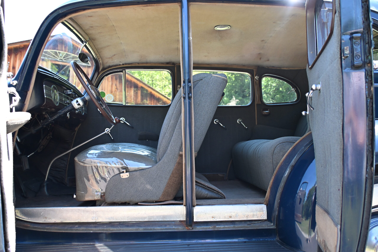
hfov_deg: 59.5
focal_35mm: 32
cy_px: 126
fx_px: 331
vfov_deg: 41.7
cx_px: 189
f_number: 3.5
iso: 720
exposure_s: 1/125
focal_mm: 21
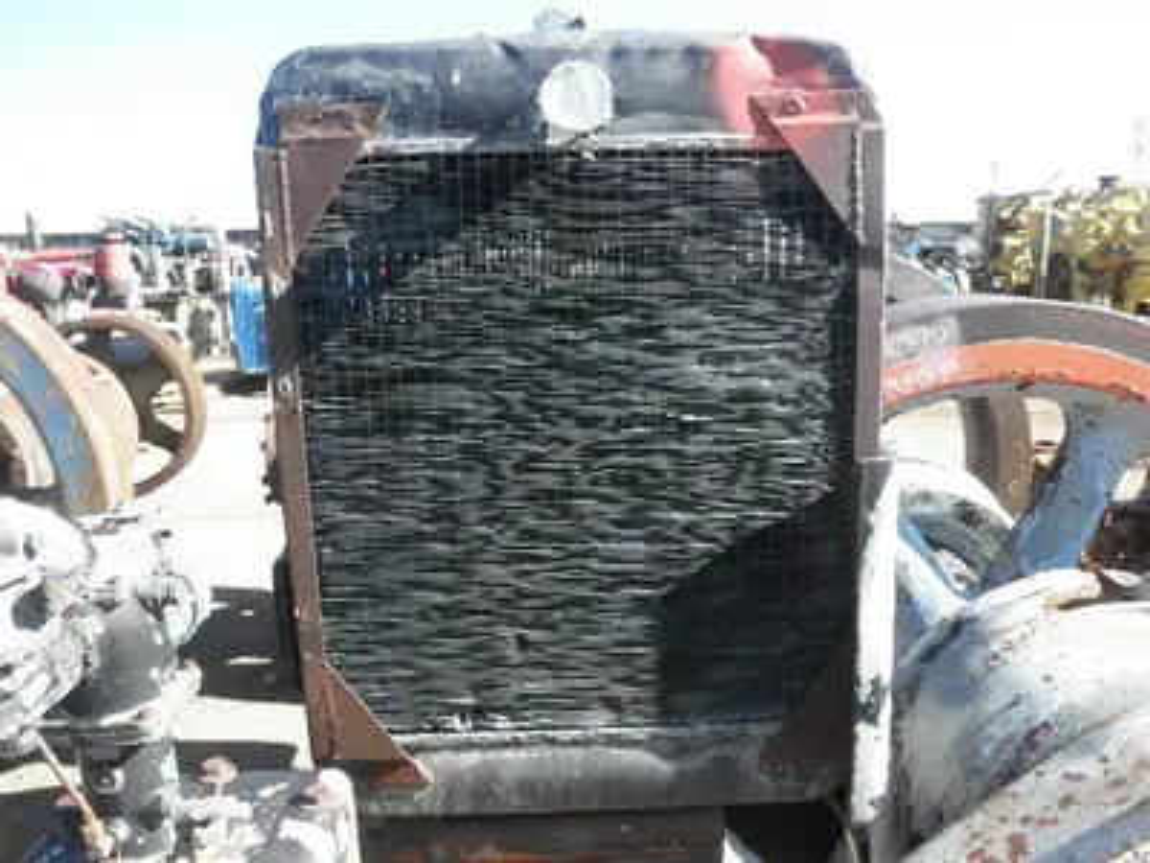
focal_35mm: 28
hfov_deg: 63.4
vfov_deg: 49.7
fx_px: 930
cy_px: 432
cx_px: 575
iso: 64
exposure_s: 1/200
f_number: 3
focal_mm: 5
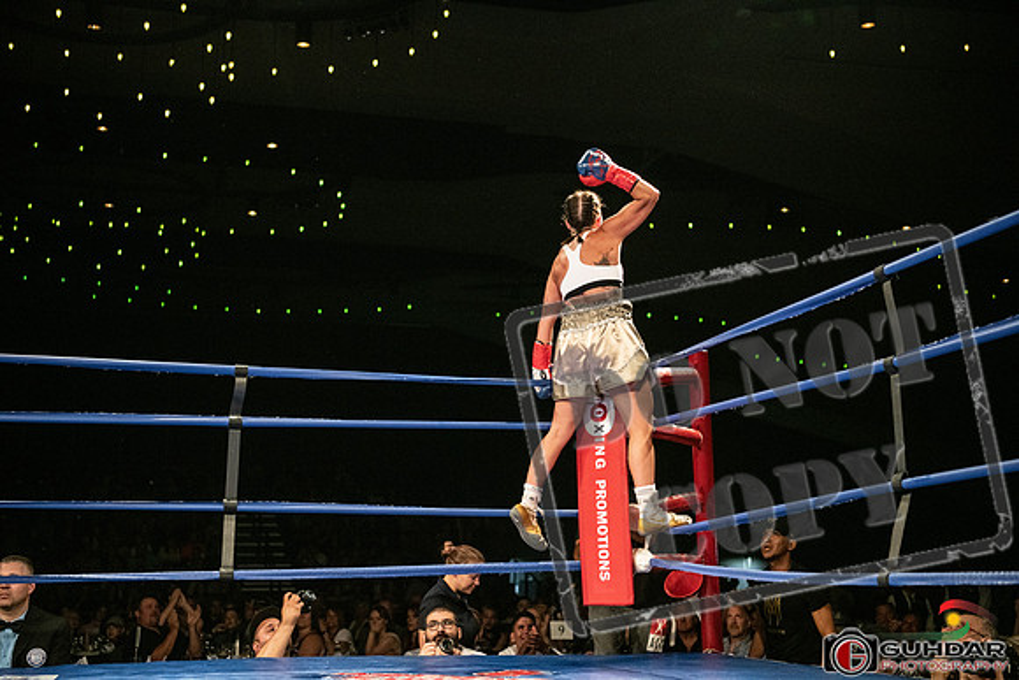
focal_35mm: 50
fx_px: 1416
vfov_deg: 27.0
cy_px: 340
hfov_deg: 39.6
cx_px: 510
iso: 1600
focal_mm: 50
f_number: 2.8
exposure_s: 1/1250
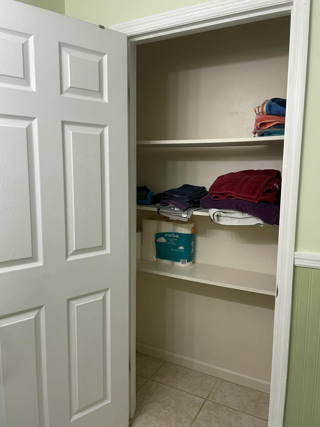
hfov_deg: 53.1
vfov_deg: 67.3
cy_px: 214
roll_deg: -0.5
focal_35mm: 26
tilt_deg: -8.6
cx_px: 160
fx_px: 320
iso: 100
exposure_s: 1/60
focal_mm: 4.2
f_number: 1.6
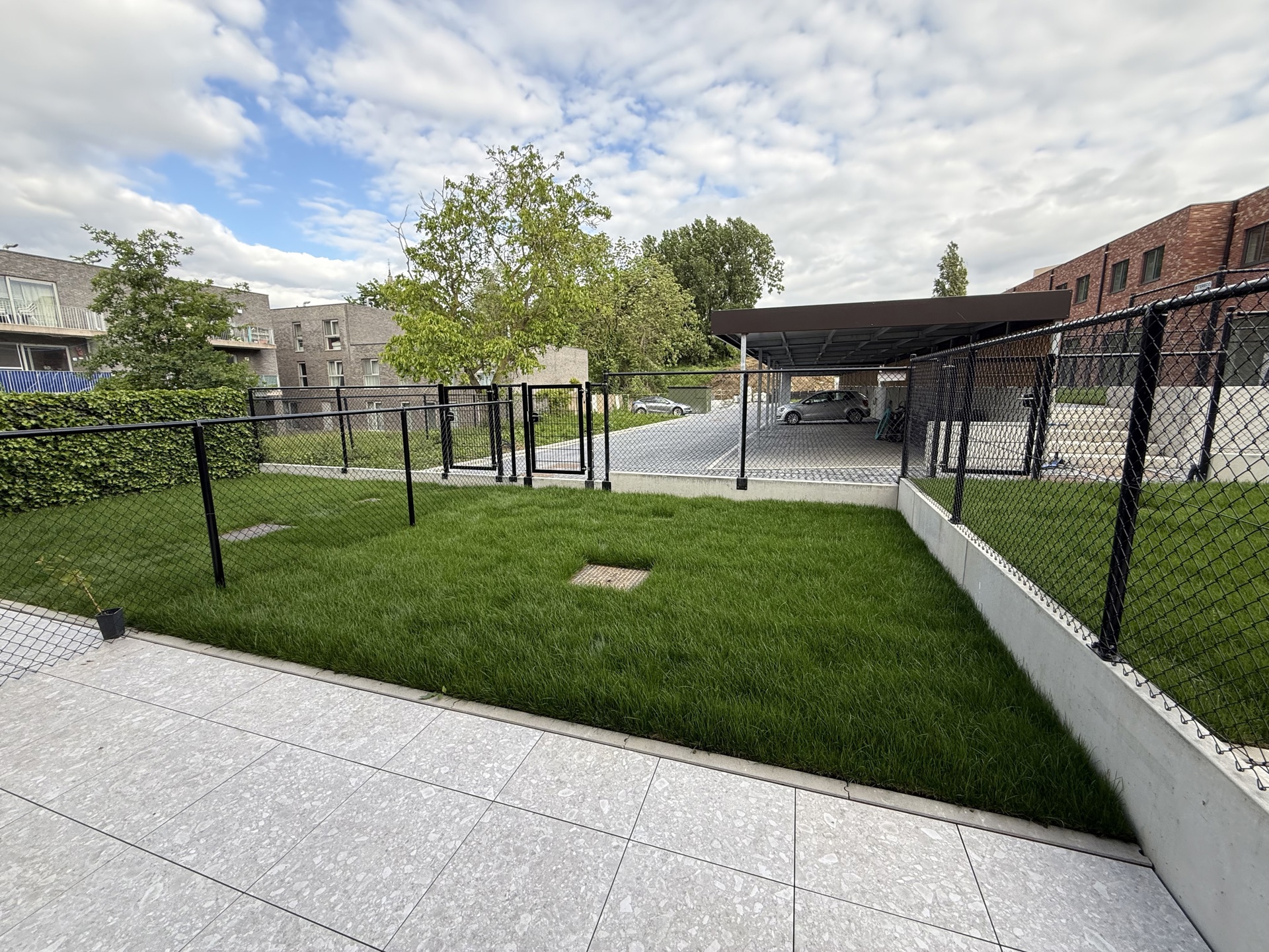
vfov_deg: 85.7
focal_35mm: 14
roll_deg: +0.9
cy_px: 476
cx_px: 634
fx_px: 513
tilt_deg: -9.4
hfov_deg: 102.1
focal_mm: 2.22
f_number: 2.2
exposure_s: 1/344
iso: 64
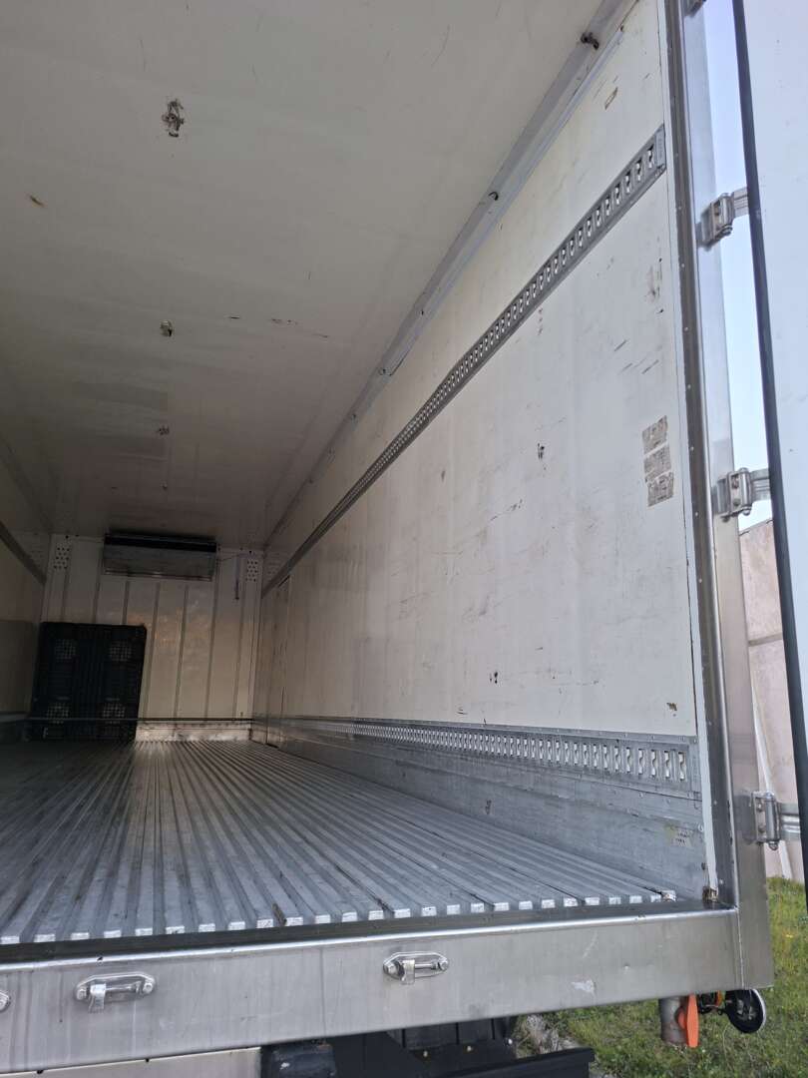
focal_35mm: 23
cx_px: 404
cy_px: 539
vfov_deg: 73.9
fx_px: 716
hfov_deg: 58.9
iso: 50
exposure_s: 1/120
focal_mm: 5.54
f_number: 1.8
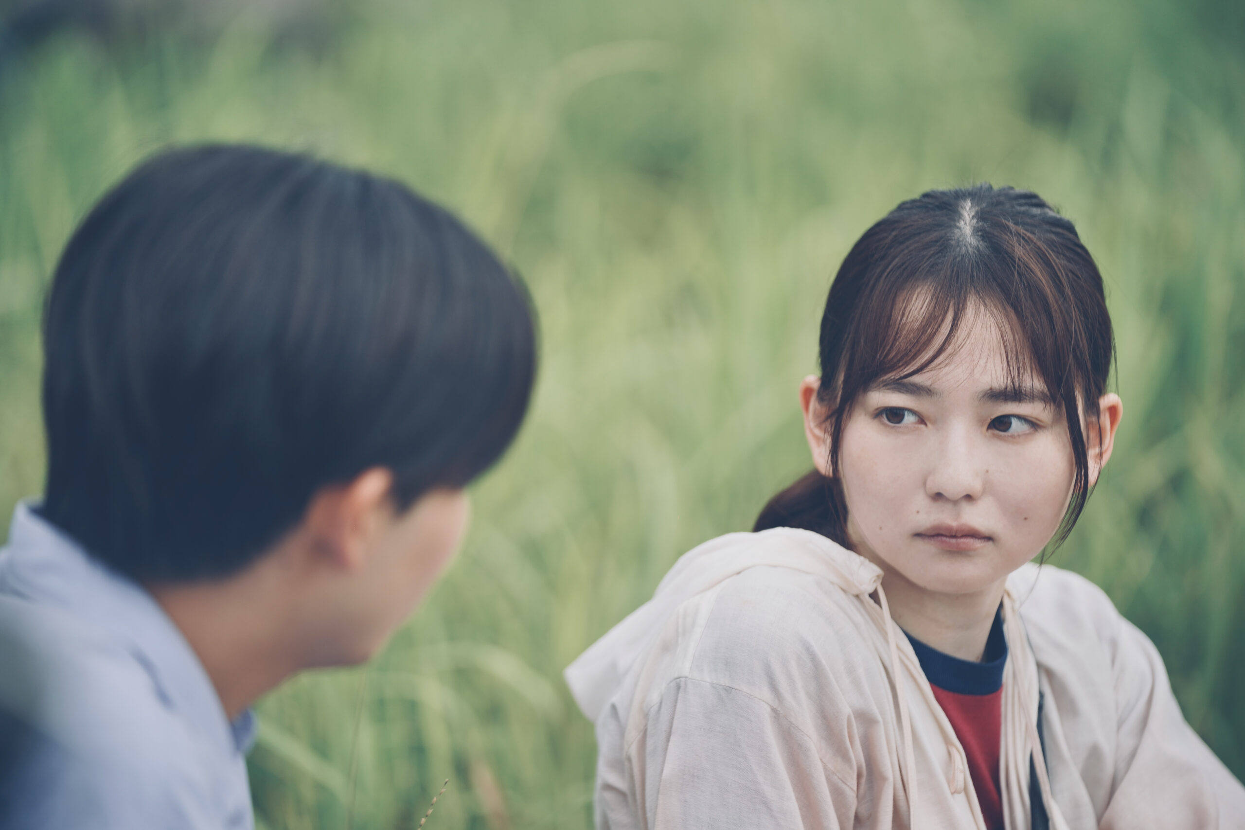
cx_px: 622
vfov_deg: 8.9
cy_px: 415
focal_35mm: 155
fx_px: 5360
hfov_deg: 13.2
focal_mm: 155
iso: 100
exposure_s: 1/1250
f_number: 2.8
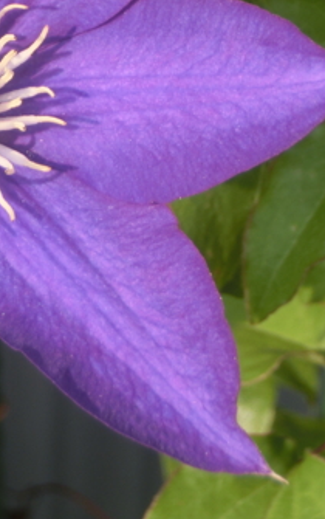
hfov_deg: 6.1
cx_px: 60
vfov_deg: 9.7
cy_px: 74
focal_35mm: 215
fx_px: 3040
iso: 80
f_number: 5
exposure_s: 1/200
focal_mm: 15.16
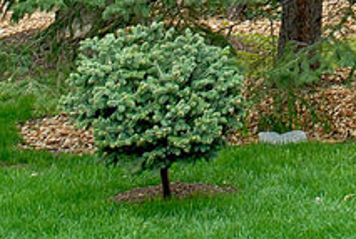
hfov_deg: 9.4
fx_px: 2131
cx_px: 428
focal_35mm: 215
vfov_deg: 6.3
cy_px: -212
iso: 160
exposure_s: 1/40
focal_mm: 34
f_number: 8
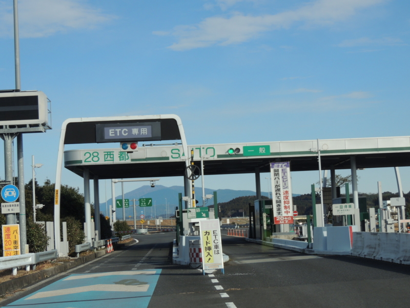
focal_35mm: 70
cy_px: 154
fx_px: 829
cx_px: 205
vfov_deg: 21.0
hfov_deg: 27.8
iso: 100
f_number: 3.9
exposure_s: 1/1000
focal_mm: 12.4
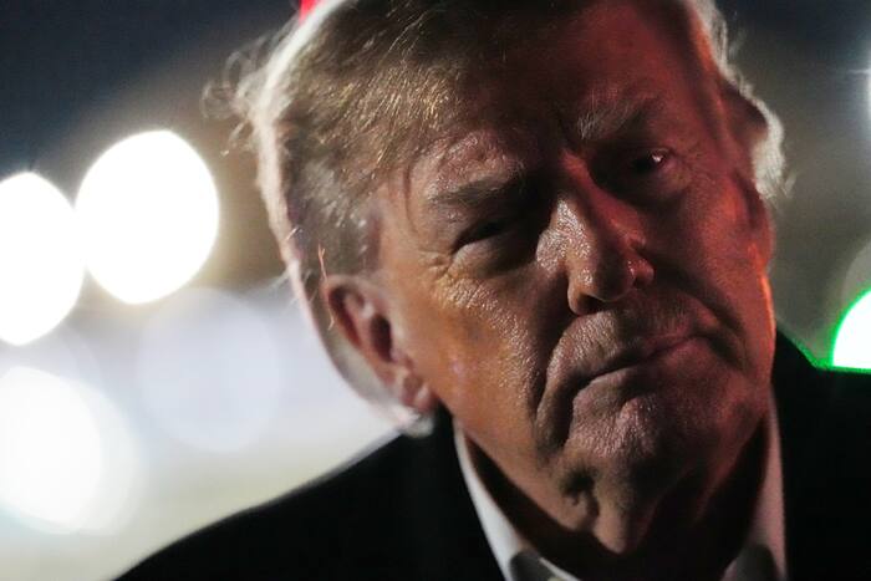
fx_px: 5445
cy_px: 290
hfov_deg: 9.1
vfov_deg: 6.1
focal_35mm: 225
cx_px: 436
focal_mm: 150
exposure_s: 1/160
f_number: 2
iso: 20000
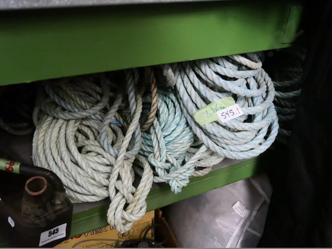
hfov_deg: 60.0
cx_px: 166
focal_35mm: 30
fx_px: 288
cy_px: 124
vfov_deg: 46.8
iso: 6400
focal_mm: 15
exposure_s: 1/500
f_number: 3.7
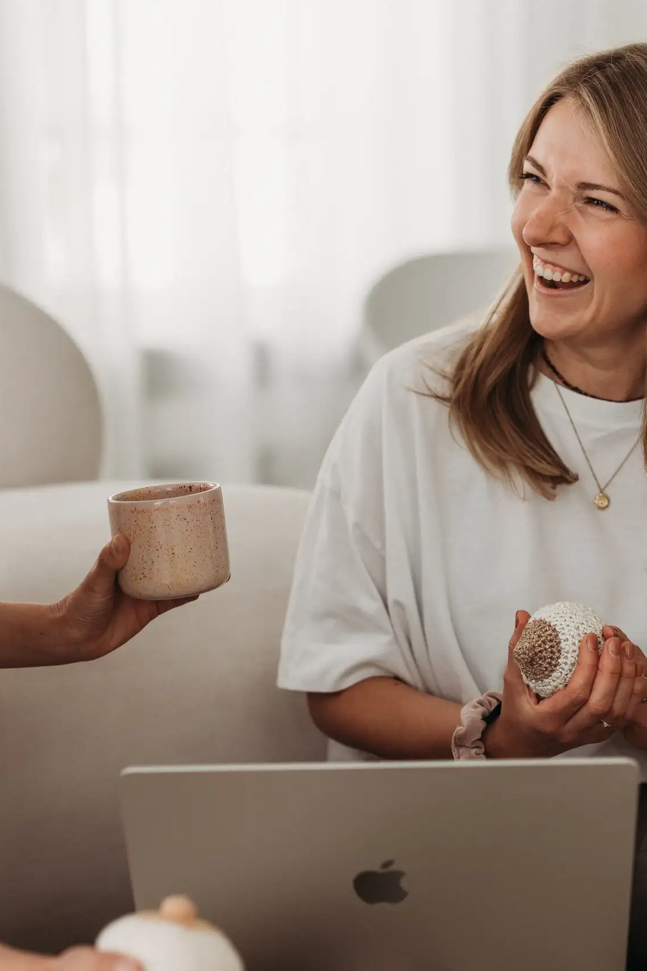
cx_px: 291
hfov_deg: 16.1
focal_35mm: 85
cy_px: 627
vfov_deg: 23.8
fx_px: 2292
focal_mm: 50
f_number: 1.8
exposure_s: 1/320
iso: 320
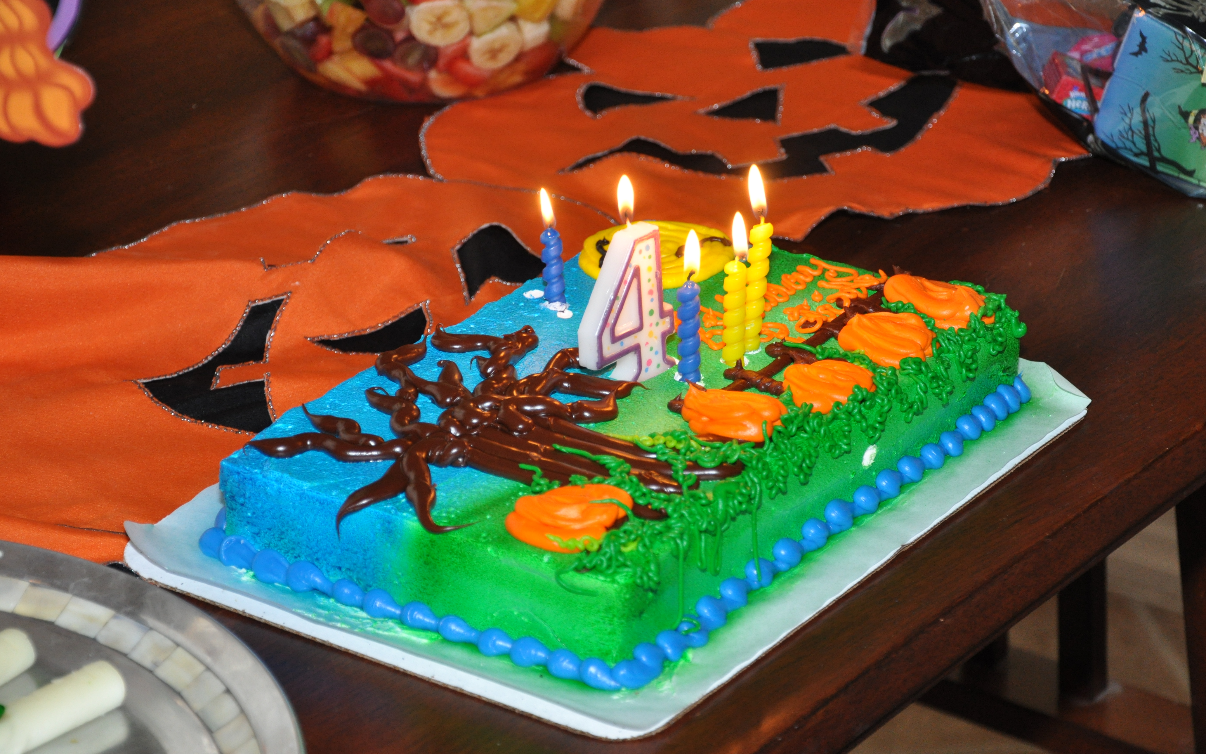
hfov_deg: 18.8
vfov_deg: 11.8
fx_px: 3648
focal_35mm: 111
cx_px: 611
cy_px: 370
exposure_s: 1/60
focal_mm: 70
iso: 800
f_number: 5.3
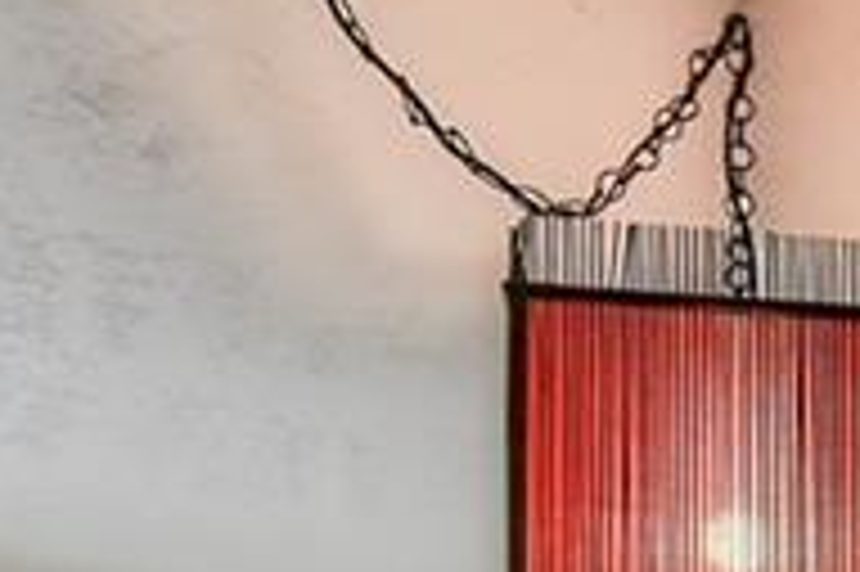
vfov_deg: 12.6
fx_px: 2053
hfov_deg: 21.0
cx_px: 1180
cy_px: 1335
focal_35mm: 86
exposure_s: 1/125
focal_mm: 16
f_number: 11
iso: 4000
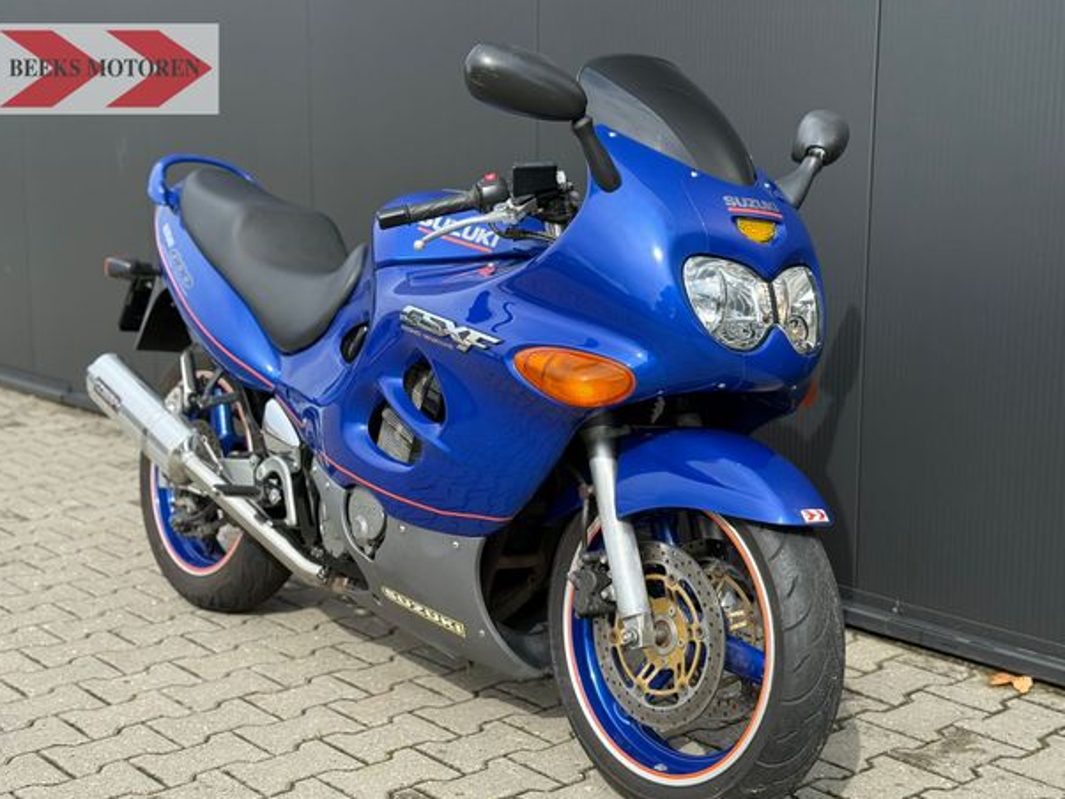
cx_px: 527
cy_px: 421
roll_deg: -0.5
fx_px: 1570
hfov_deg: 37.5
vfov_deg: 28.6
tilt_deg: -9.2
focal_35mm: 51
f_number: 1.78
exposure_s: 1/1678
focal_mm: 6.76
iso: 100
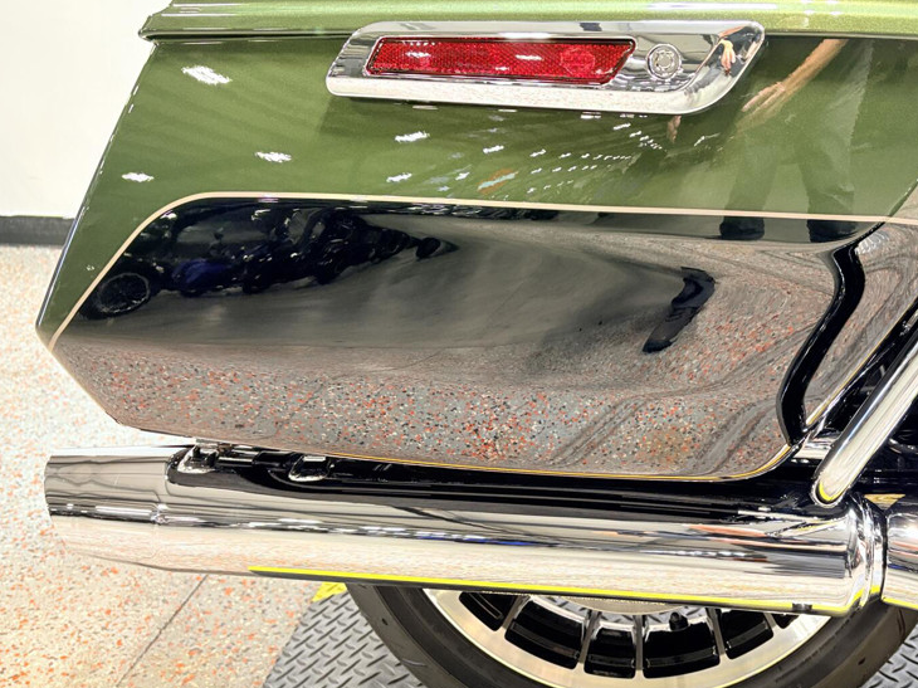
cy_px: 283
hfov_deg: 48.1
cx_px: 621
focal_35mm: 38
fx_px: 1007
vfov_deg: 37.6
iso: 160
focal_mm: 5.96
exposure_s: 1/60
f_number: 1.6
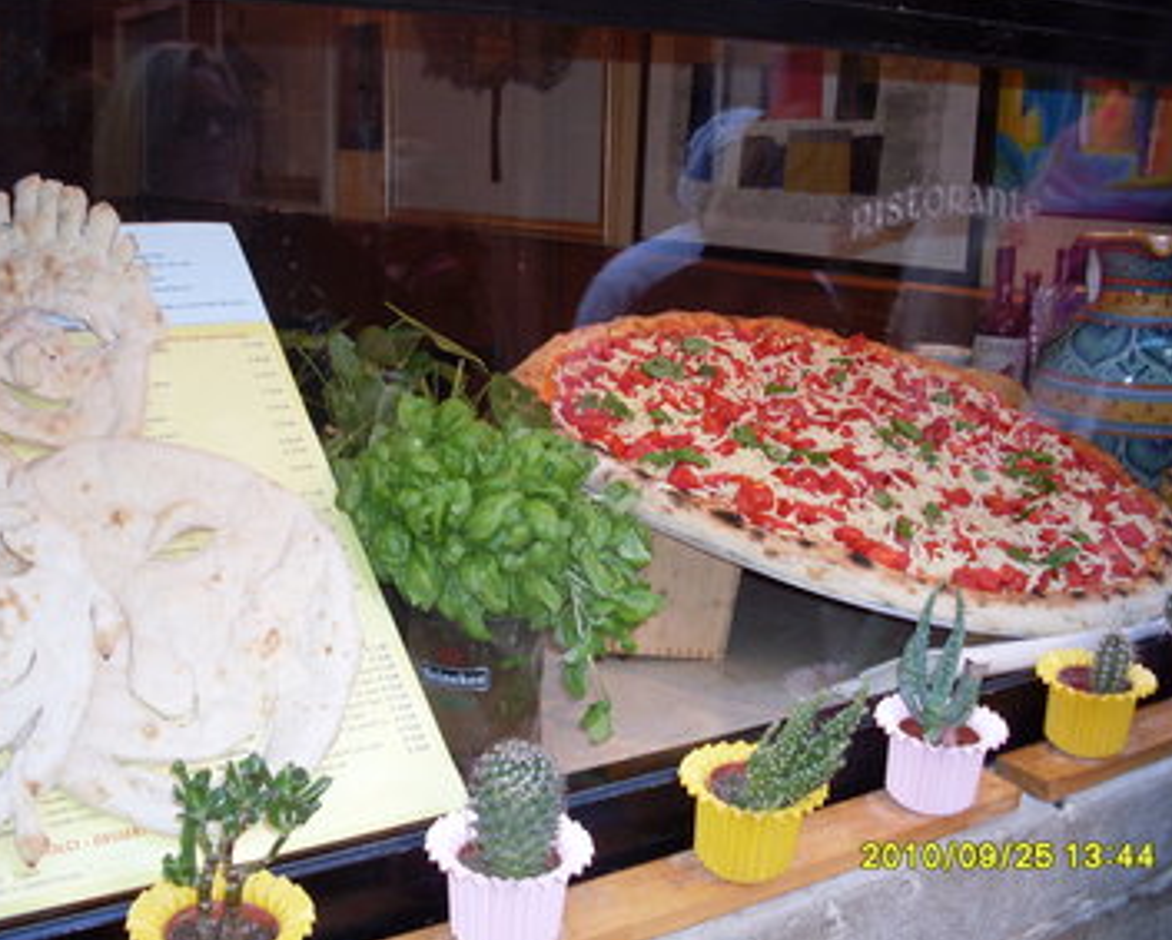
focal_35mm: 42
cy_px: 455
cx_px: 571
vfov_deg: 35.7
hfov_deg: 43.8
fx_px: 1458
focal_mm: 6.3
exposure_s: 1/45
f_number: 2.8
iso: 100
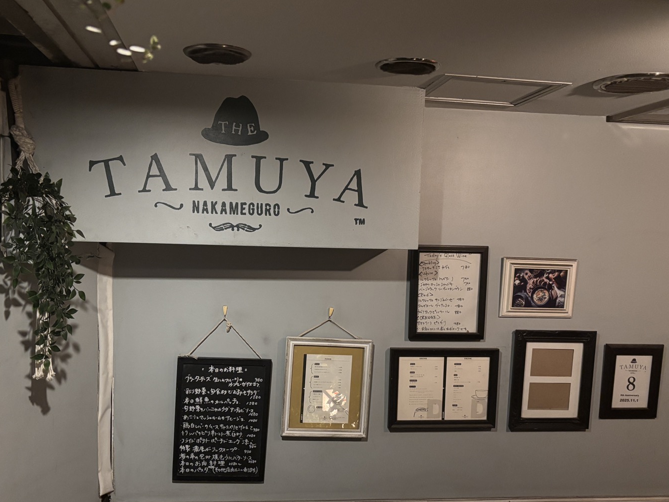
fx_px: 676
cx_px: 304
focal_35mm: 35
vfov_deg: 40.6
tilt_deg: -6.5
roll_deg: -2.3
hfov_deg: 52.5
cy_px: 289
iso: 640
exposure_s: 1/25
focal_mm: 5.96
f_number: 1.6
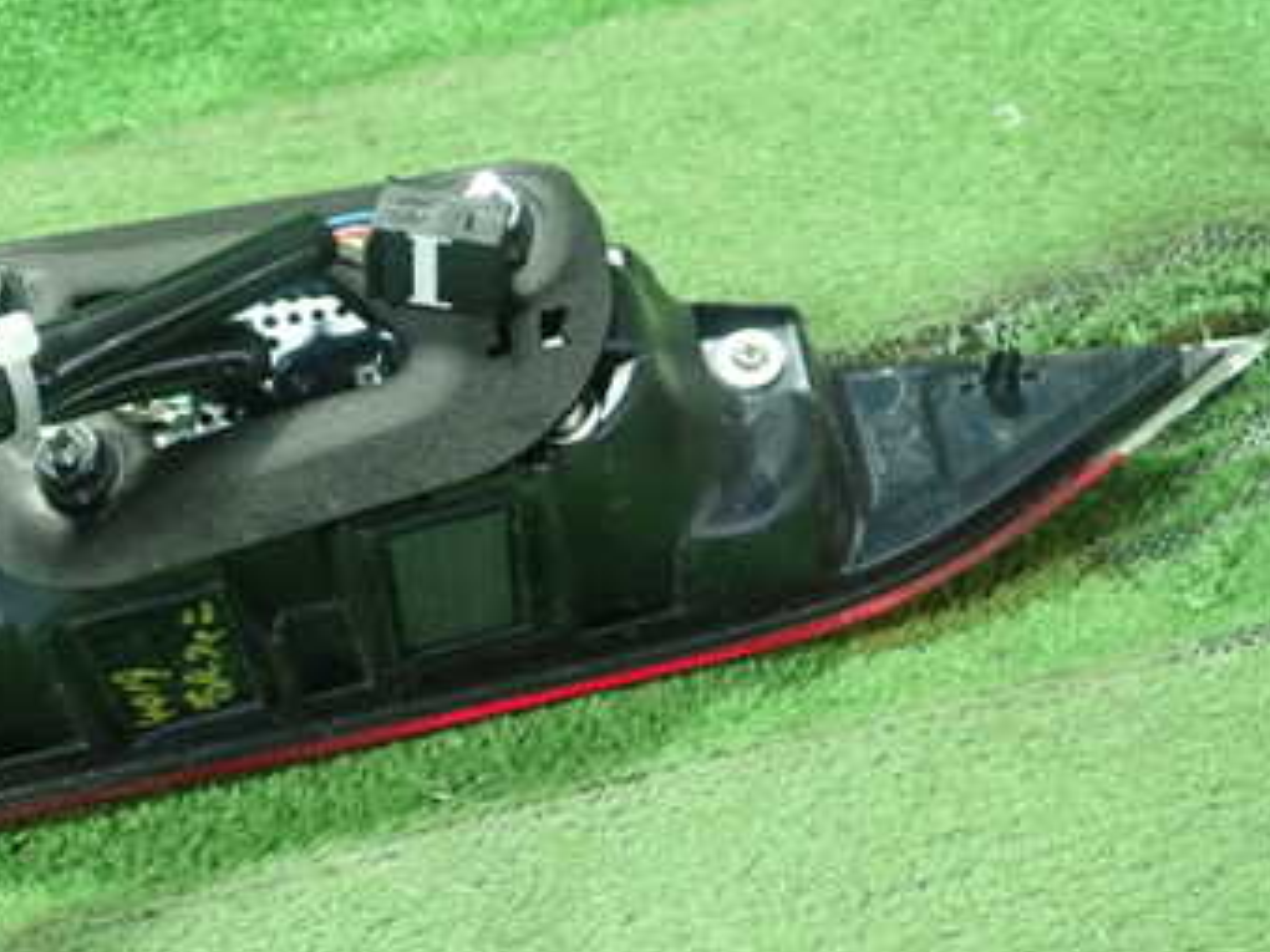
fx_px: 1944
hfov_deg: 34.7
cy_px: 478
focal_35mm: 53
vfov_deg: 27.5
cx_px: 198
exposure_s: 1/125
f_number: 2.3
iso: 800
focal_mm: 5.5
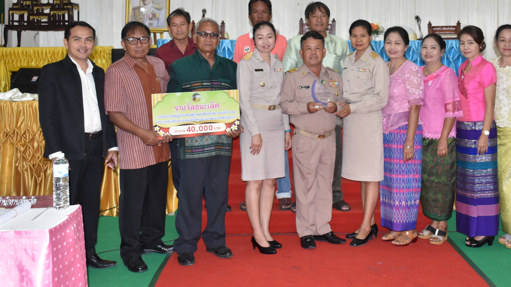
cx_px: 324
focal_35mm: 51
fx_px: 687
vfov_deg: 23.2
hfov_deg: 40.5
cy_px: 54
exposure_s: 1/60
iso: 800
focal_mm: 23
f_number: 5
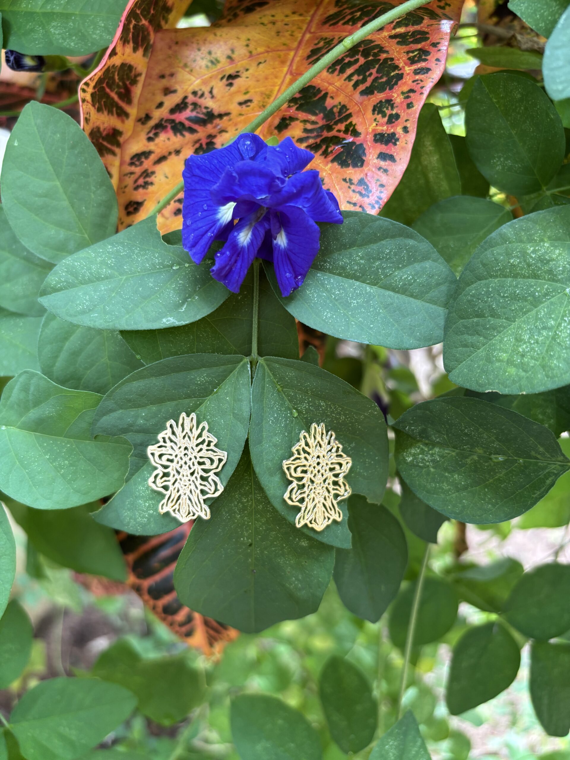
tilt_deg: -29.3
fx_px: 571
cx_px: 285
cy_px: 380
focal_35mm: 26
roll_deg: -0.2
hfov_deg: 53.1
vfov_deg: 67.3
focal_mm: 5.96
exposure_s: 1/121
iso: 100
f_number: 1.6
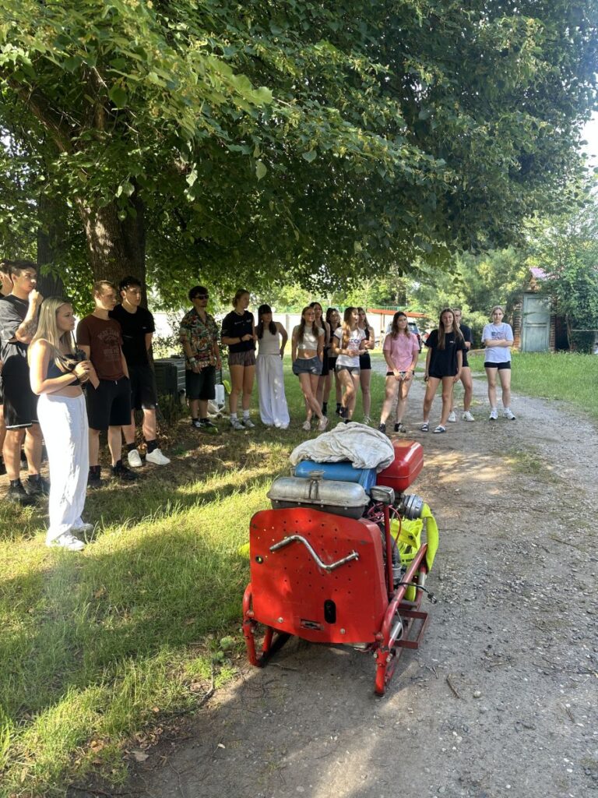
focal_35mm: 24
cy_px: 399
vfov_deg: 71.6
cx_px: 299
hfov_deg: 56.8
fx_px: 553
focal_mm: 6.86
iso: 64
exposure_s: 1/121
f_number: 1.78
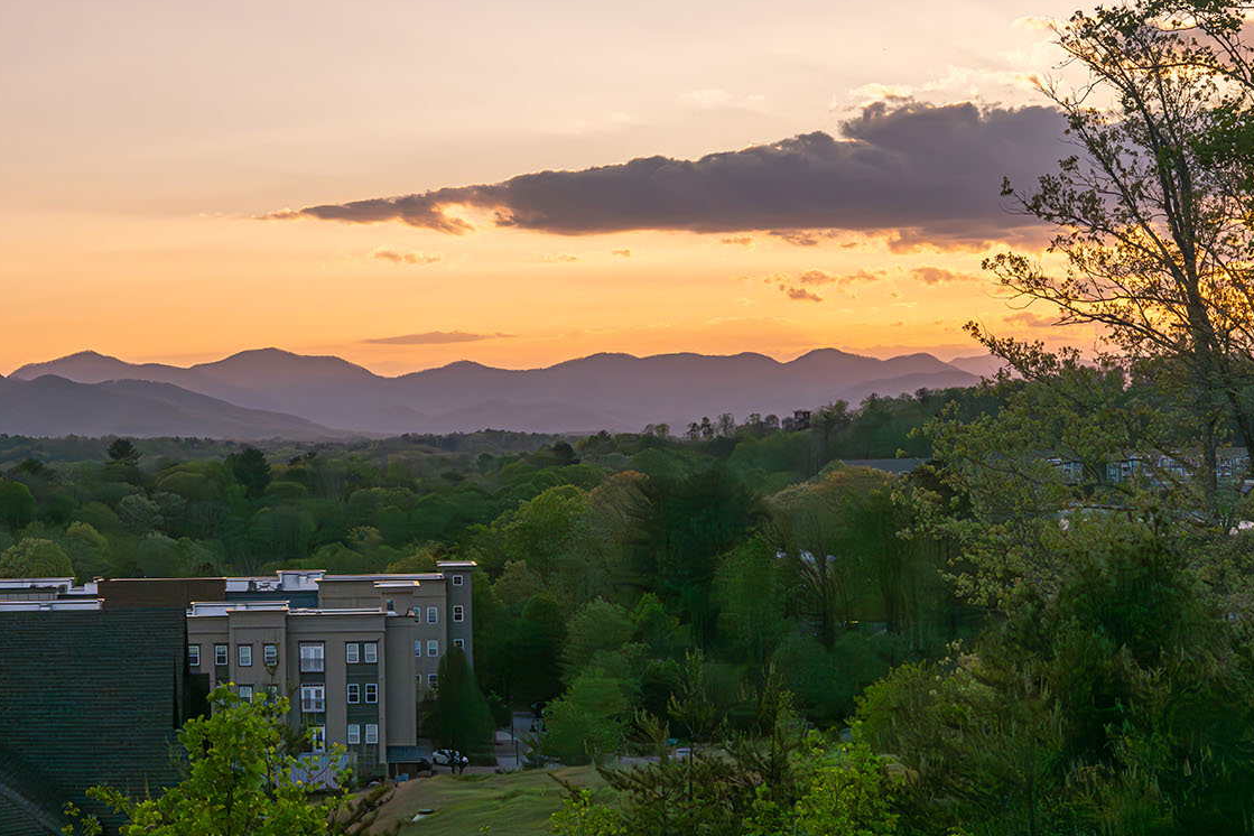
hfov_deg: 26.9
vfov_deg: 18.4
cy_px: 442
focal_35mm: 74
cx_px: 267
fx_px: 2577
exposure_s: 1/3200
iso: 400
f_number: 5.6
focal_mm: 46
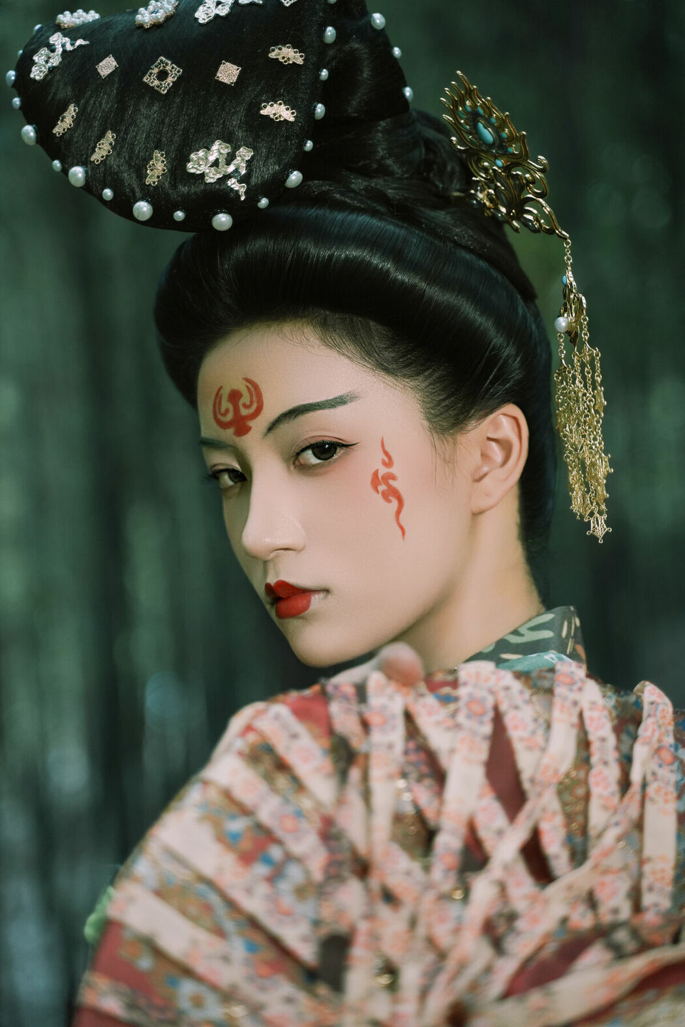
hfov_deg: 18.2
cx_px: 342
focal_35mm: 75
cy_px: 514
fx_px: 2140
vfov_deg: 27.0
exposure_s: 1/320
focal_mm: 75
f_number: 2.8
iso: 2500
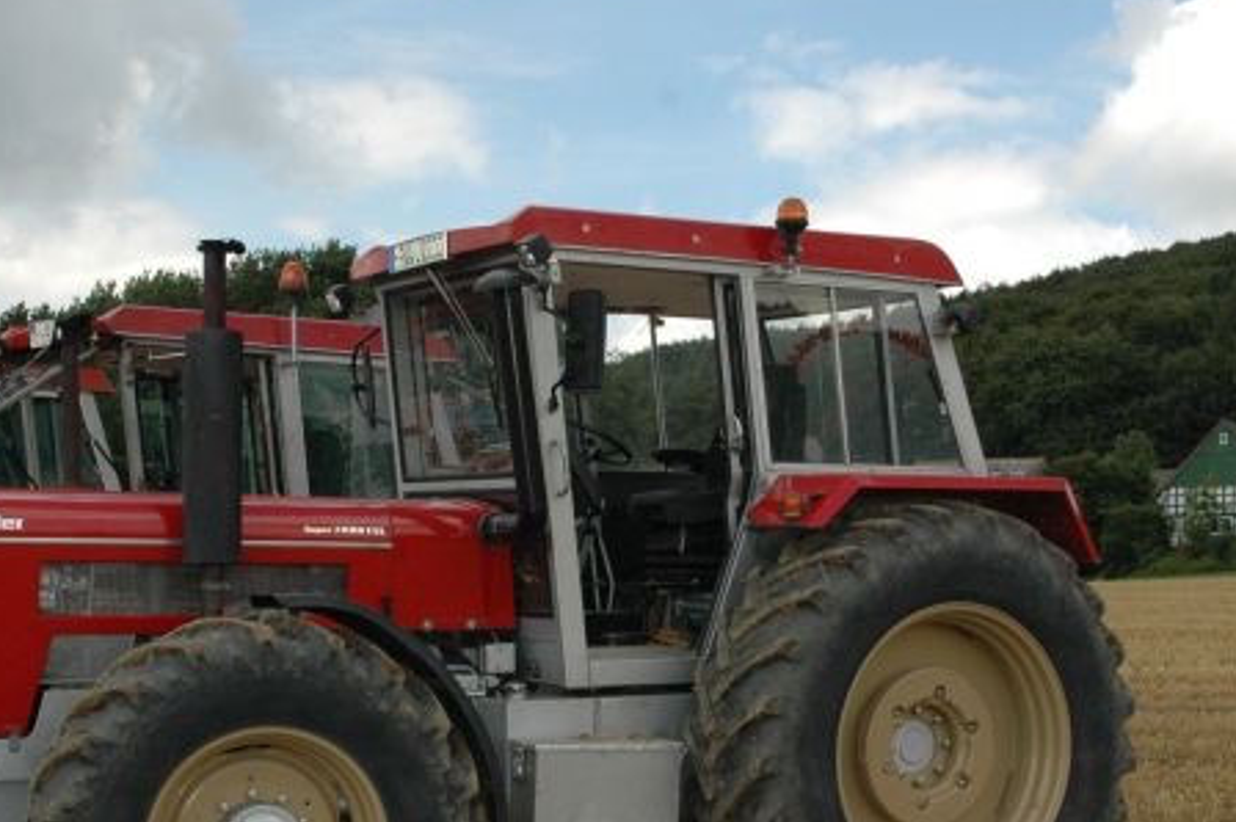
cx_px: 557
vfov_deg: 20.3
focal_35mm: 67
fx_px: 2295
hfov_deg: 30.1
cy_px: 521
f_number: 9
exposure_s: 1/500
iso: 400
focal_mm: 25
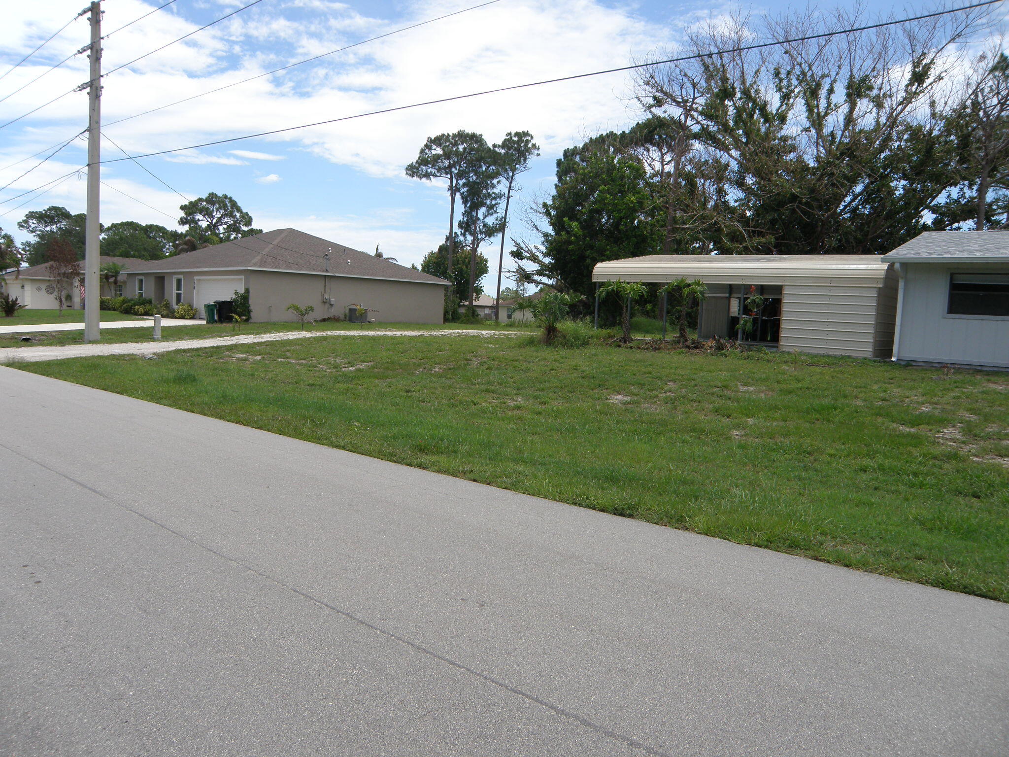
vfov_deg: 53.1
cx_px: 504
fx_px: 758
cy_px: 378
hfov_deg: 67.3
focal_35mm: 26
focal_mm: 4.6
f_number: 3.2
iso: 64
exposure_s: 1/1000
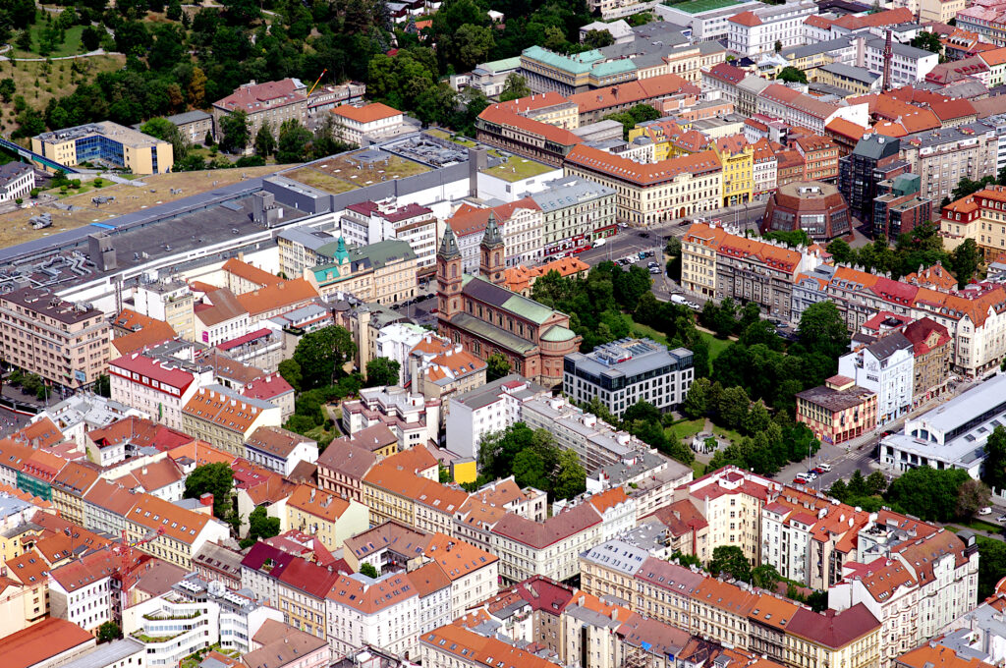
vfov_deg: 13.0
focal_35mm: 105
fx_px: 2930
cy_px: 334
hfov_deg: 19.5
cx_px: 503
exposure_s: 1/400
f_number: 8
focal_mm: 70
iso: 200
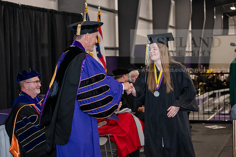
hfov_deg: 28.8
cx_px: 118
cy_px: 78
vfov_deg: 19.5
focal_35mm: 70
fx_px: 459
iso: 2500
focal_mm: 70
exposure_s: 1/200
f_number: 5
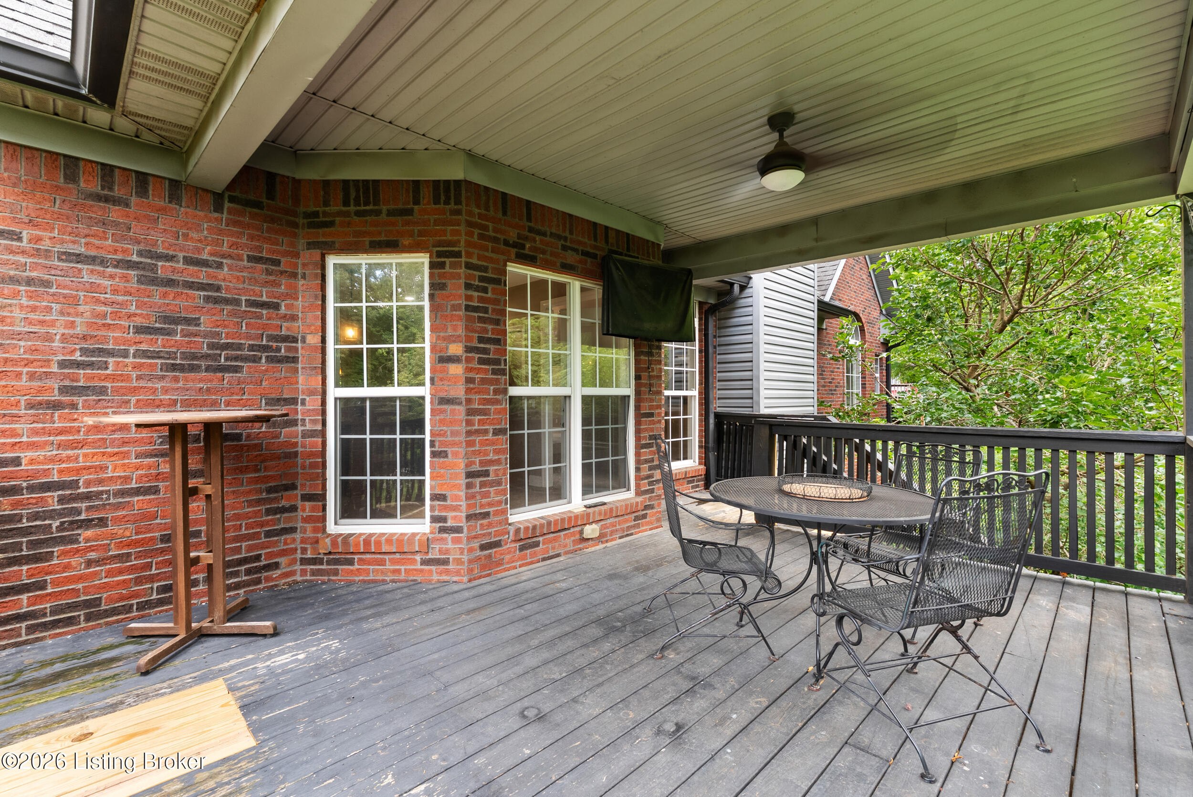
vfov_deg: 73.8
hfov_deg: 96.7
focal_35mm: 16
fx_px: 531
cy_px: 398
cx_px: 596
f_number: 11
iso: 400
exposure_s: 1/5
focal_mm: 16
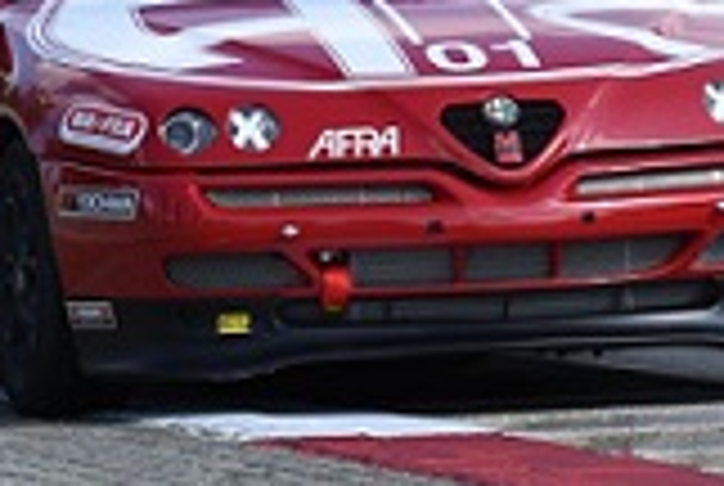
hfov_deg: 2.2
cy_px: -164
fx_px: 18778
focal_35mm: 932
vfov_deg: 1.5
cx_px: 369
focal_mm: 340
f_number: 7.1
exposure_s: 1/1000
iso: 500
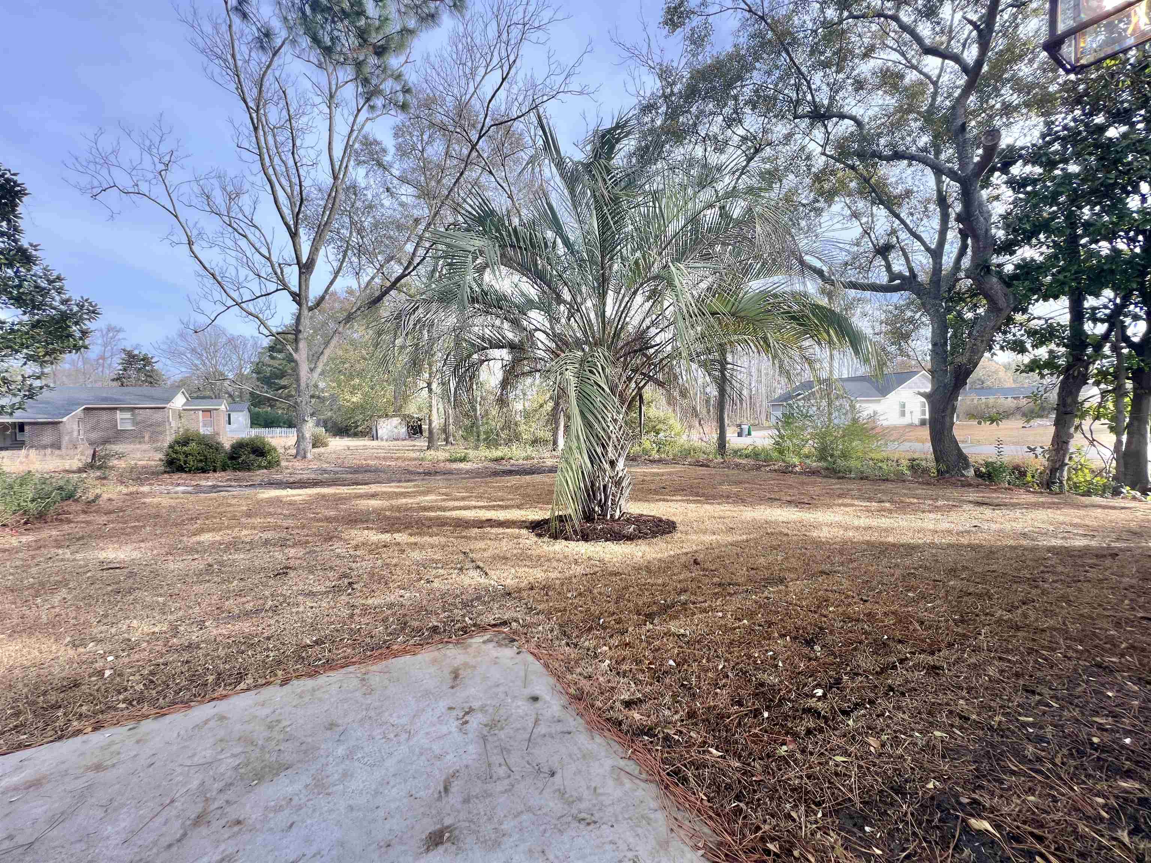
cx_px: 576
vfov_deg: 89.9
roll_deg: +1.2
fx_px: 432
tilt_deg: -2.3
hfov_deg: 106.2
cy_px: 432
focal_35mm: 13
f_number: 1.8
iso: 32
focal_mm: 1.57
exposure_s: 1/295
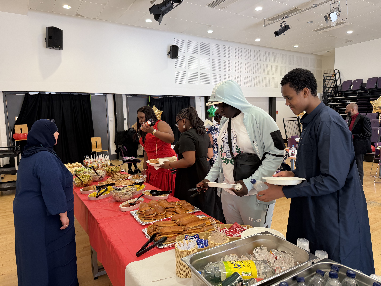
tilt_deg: -5.7
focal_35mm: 24
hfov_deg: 71.6
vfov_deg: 56.8
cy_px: 143
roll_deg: +1.6
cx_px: 190
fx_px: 264
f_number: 1.78
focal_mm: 6.76
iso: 125
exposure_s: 1/50
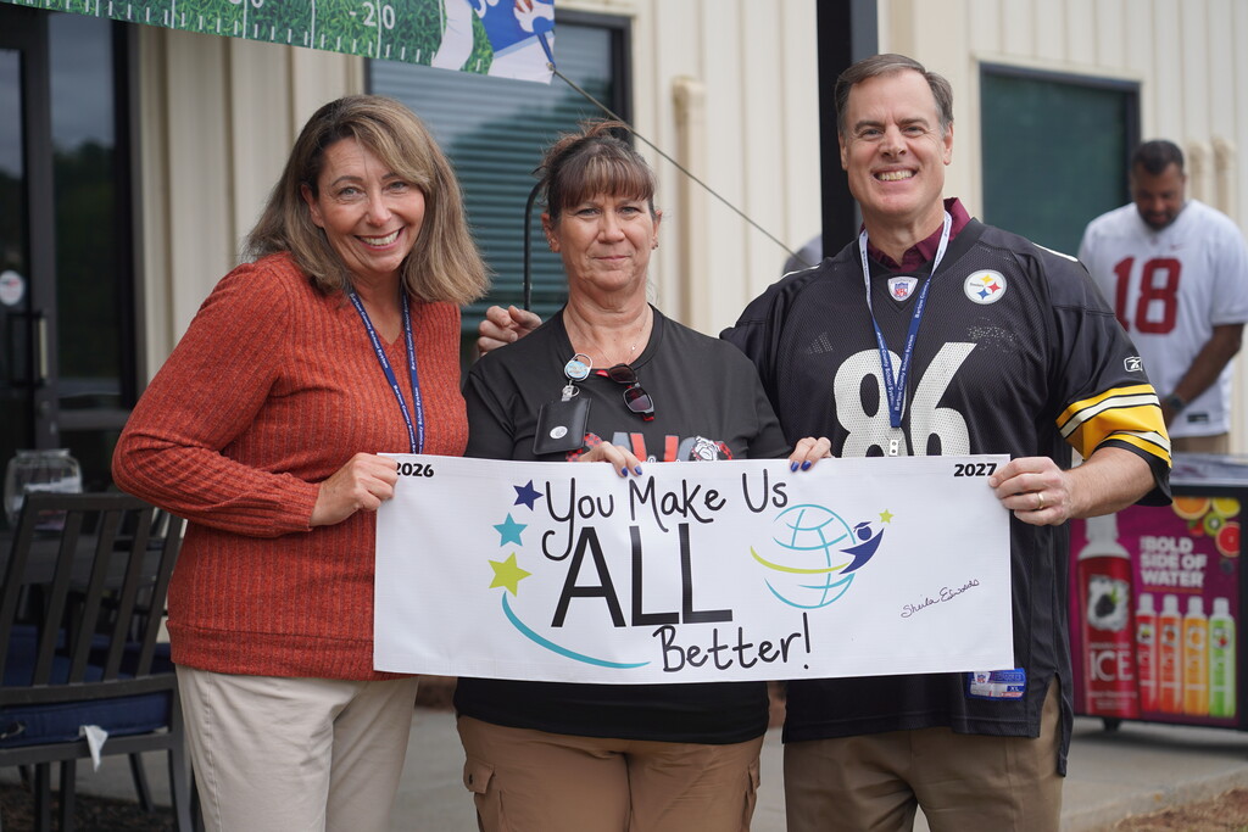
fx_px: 2843
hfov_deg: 24.8
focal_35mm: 82
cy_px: 416
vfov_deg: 16.7
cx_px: 624
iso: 100
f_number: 4
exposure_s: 1/200
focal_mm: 82
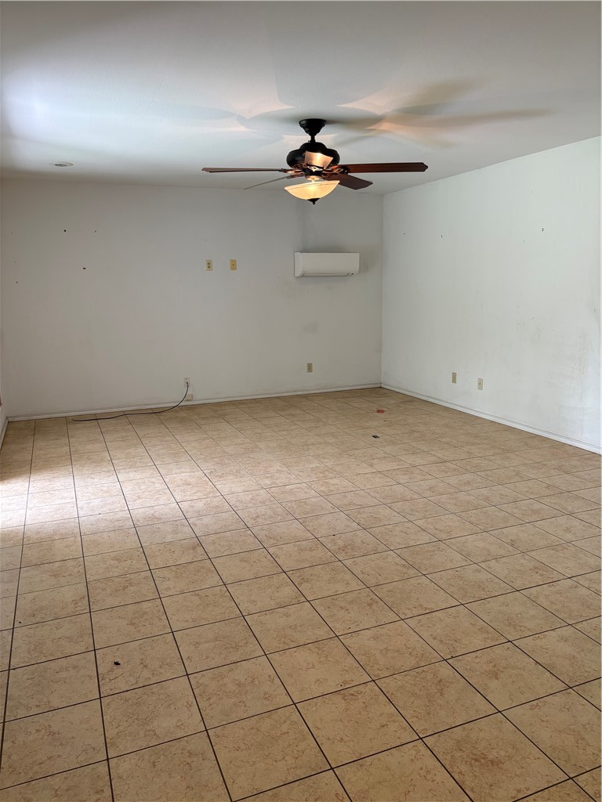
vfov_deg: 67.3
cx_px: 301
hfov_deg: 53.1
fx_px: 603
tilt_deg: -10.0
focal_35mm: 26
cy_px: 401
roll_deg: +1.0
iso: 80
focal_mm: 5.96
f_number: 1.6
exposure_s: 1/120
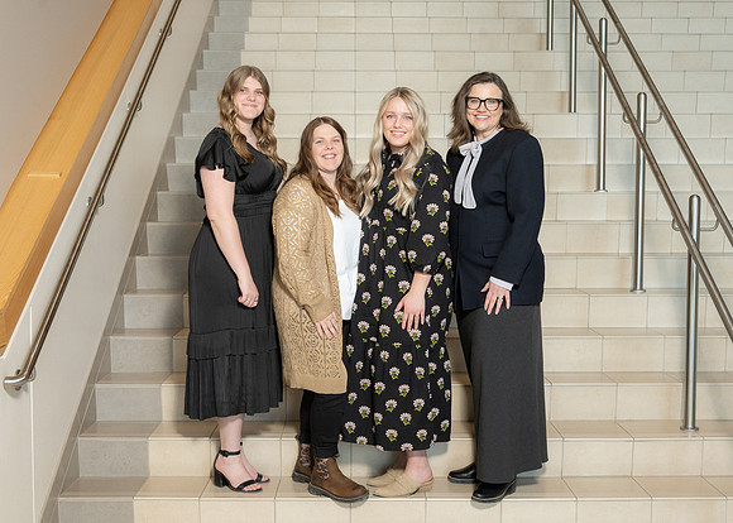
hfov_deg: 39.4
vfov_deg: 28.6
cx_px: 362
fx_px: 1025
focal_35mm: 49
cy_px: 249
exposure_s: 1/200
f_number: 6.3
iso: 1000
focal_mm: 44
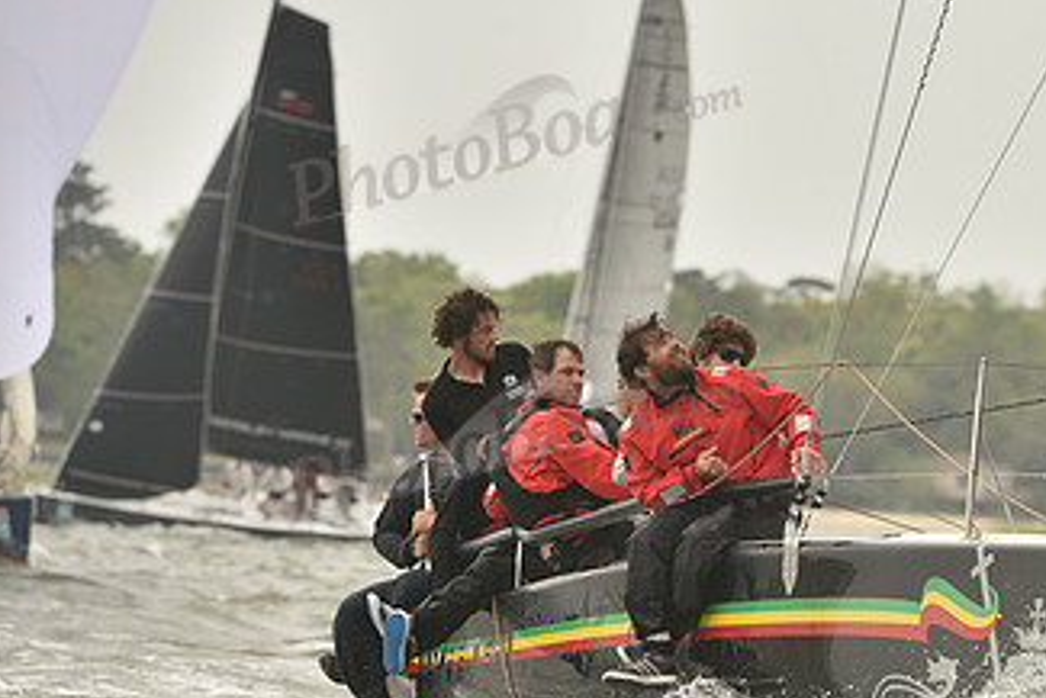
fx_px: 16074
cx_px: 911
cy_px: 561
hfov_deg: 3.7
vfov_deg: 2.5
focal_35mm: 553
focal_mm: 310
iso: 400
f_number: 7.1
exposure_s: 1/1000
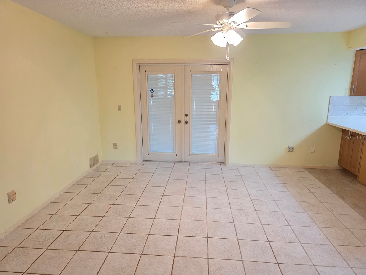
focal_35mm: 23
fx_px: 243
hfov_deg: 73.9
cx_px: 183
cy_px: 138
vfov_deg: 58.9
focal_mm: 6.3
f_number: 1.7
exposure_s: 1/120
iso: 500
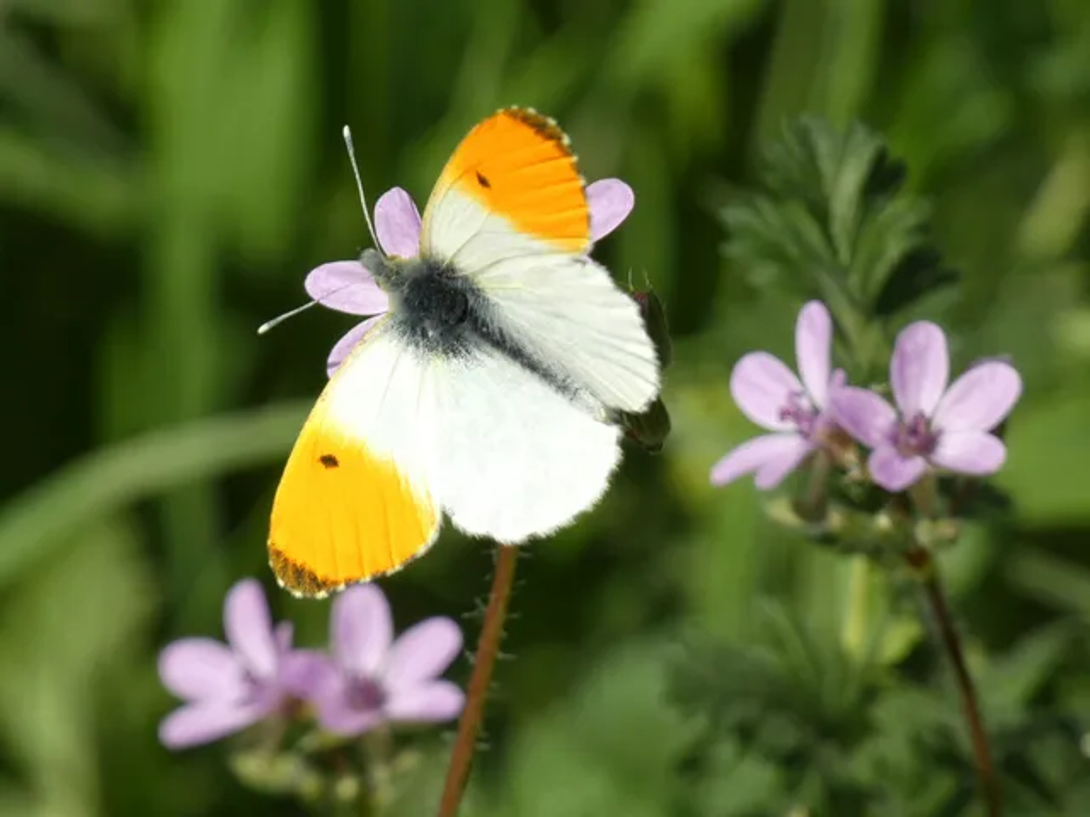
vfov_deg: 2.6
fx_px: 17822
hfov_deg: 3.5
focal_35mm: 566
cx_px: 545
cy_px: 408
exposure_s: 1/160
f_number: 5.6
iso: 80
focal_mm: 101.4
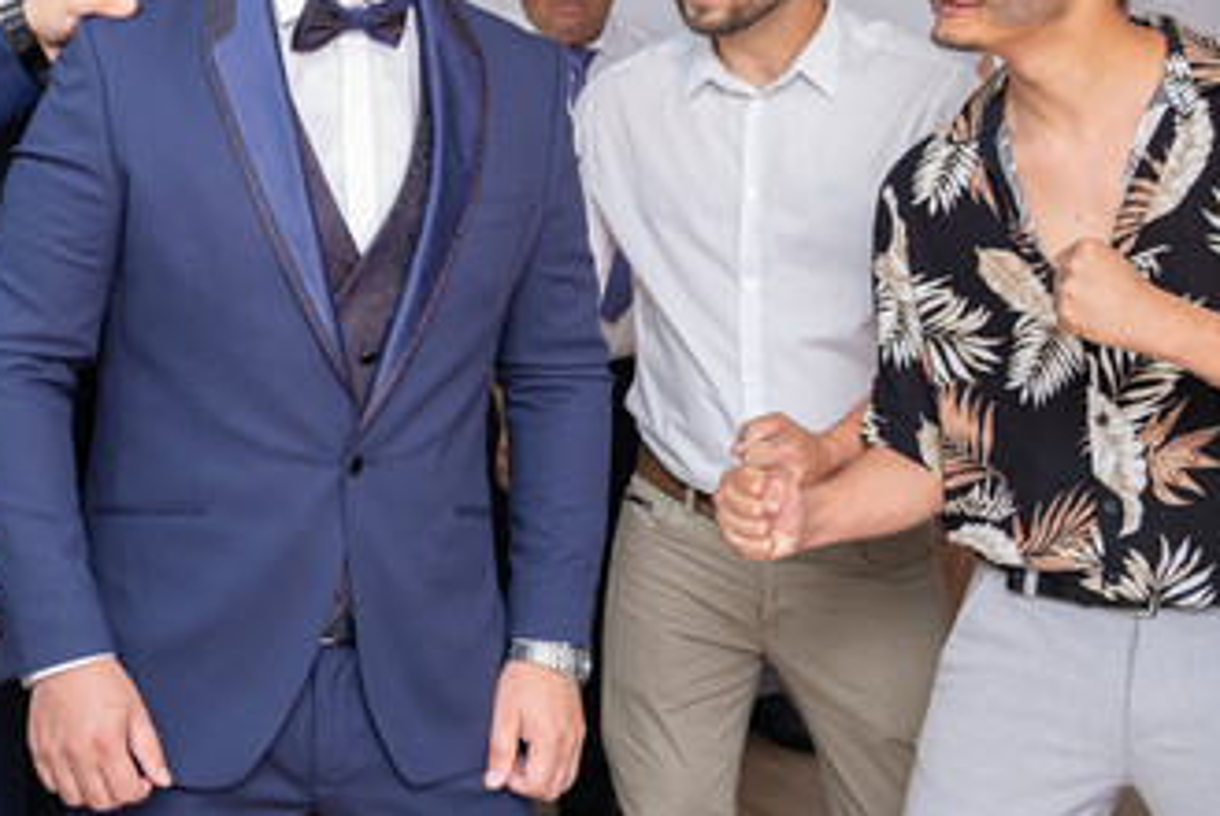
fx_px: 2306
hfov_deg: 29.0
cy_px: 195
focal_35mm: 68
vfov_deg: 19.9
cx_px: 245
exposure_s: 1/125
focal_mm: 23
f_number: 2.2
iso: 400
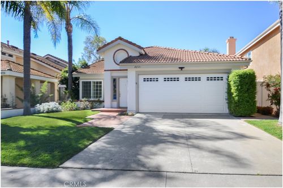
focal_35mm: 20
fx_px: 153
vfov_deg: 63.1
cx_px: 142
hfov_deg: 85.5
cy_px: 94
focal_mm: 13
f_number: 2.8
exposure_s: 1/5000
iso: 100
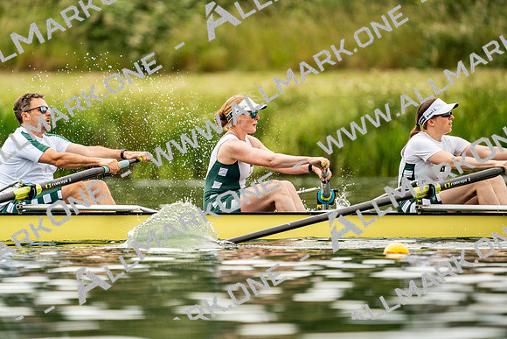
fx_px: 8452
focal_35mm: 600
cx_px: 254
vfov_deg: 2.3
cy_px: 170
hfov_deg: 3.4
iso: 500
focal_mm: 600
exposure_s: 1/2000
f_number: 6.3
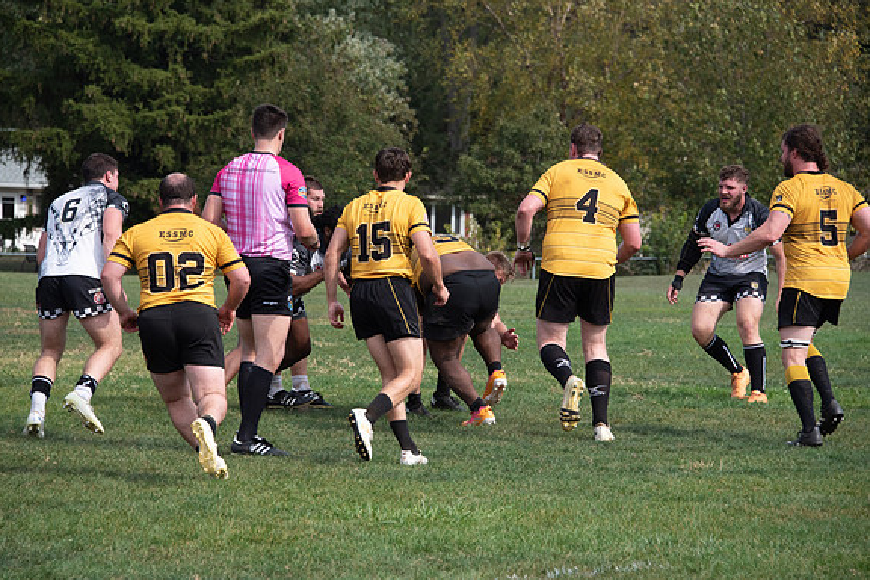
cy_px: 291
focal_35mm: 181
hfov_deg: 11.4
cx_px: 420
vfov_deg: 7.6
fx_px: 4374
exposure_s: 1/2500
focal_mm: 170
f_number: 6.3
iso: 400
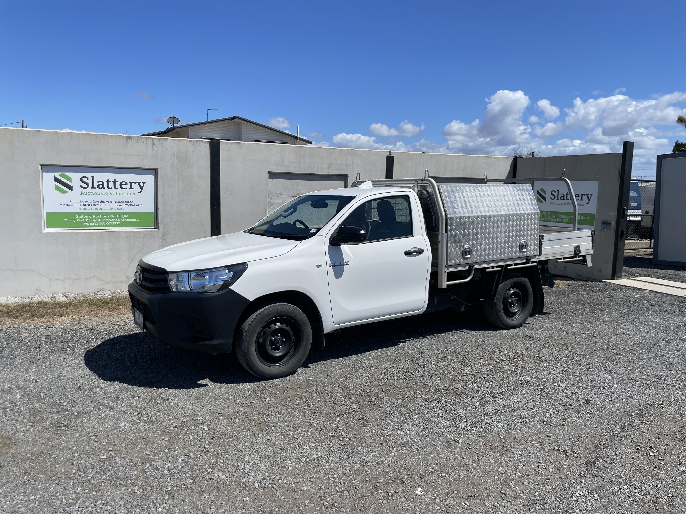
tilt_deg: -7.8
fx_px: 515
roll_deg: -1.2
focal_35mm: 26
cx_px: 343
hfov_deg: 67.3
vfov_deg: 53.1
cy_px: 257
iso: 32
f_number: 1.6
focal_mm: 4.2
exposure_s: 1/6135
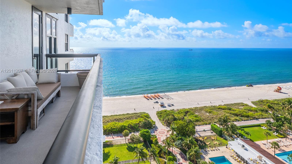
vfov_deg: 53.4
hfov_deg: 83.8
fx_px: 163
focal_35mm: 21
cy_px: 71
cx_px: 146
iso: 200
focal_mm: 20
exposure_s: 1/400
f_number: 8
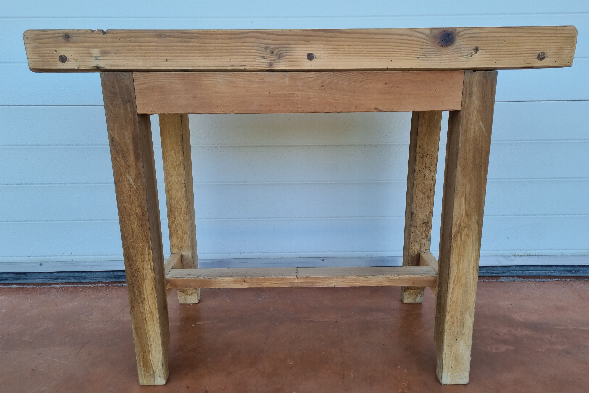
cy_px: 207
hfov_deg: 65.5
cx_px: 300
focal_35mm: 28
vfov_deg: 46.4
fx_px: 458
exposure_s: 1/306
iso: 50
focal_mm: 5.4
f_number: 1.8
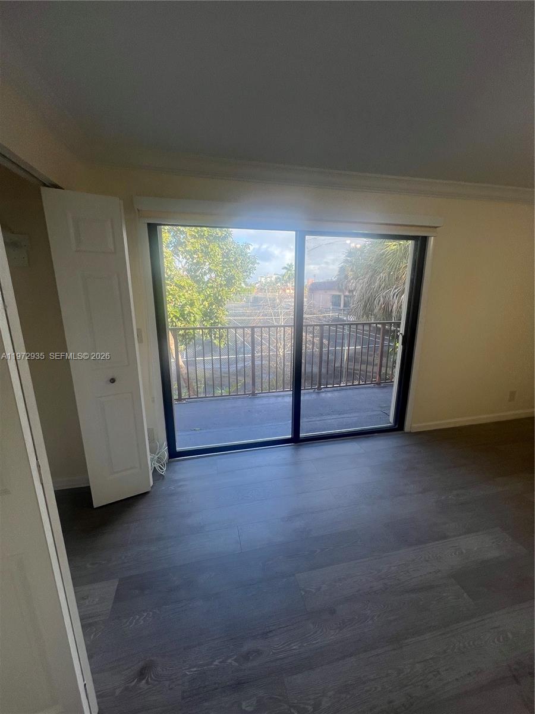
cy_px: 357
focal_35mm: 13
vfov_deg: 106.2
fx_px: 268
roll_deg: +0.9
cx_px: 268
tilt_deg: -11.4
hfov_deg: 89.9
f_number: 1.8
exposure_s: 1/164
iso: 32
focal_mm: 1.57
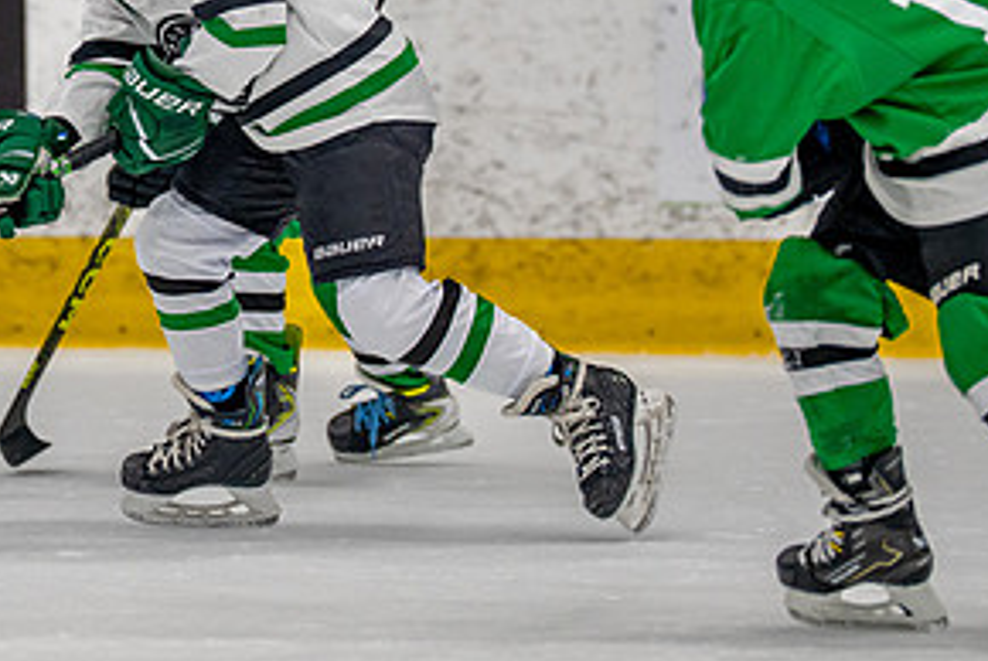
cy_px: -13
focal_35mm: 536
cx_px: 211
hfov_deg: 3.8
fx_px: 14725
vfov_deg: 2.6
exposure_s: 1/1250
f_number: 2.8
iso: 1000
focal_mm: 200
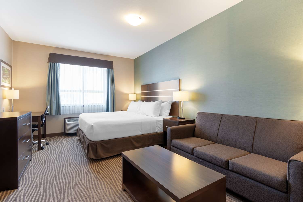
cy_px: 101
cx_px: 152
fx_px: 139
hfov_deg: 95.0
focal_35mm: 16
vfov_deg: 72.1
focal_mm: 11
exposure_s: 1/30
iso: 400
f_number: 8
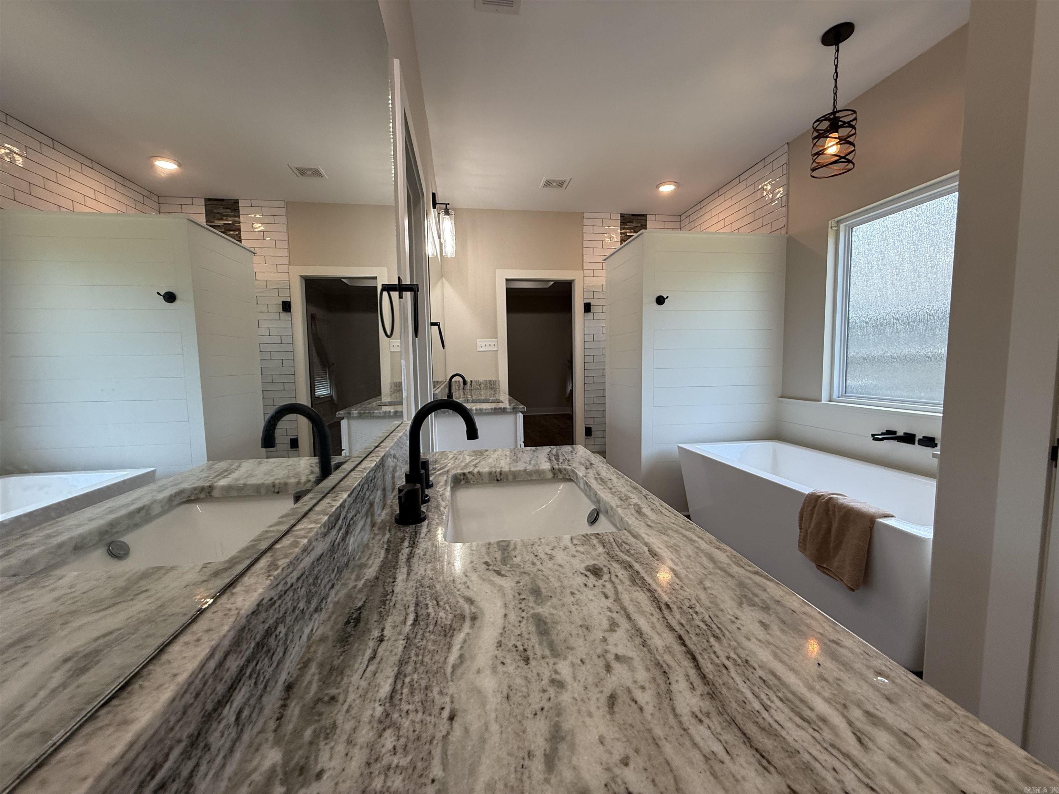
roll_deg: +1.9
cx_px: 530
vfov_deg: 85.7
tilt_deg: -4.7
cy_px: 397
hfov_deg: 102.1
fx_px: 428
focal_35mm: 14
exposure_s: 1/120
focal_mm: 2.22
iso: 160
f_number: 2.2
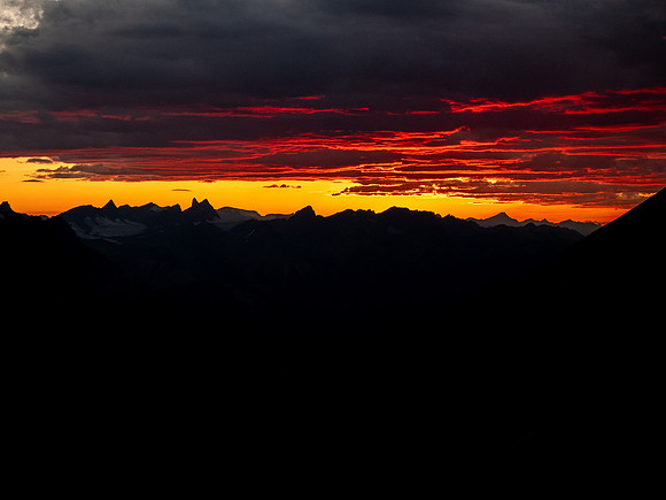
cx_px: 333
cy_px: 250
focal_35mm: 64
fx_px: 1231
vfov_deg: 22.9
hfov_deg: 30.3
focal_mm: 32
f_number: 8
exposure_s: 1/80
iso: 800
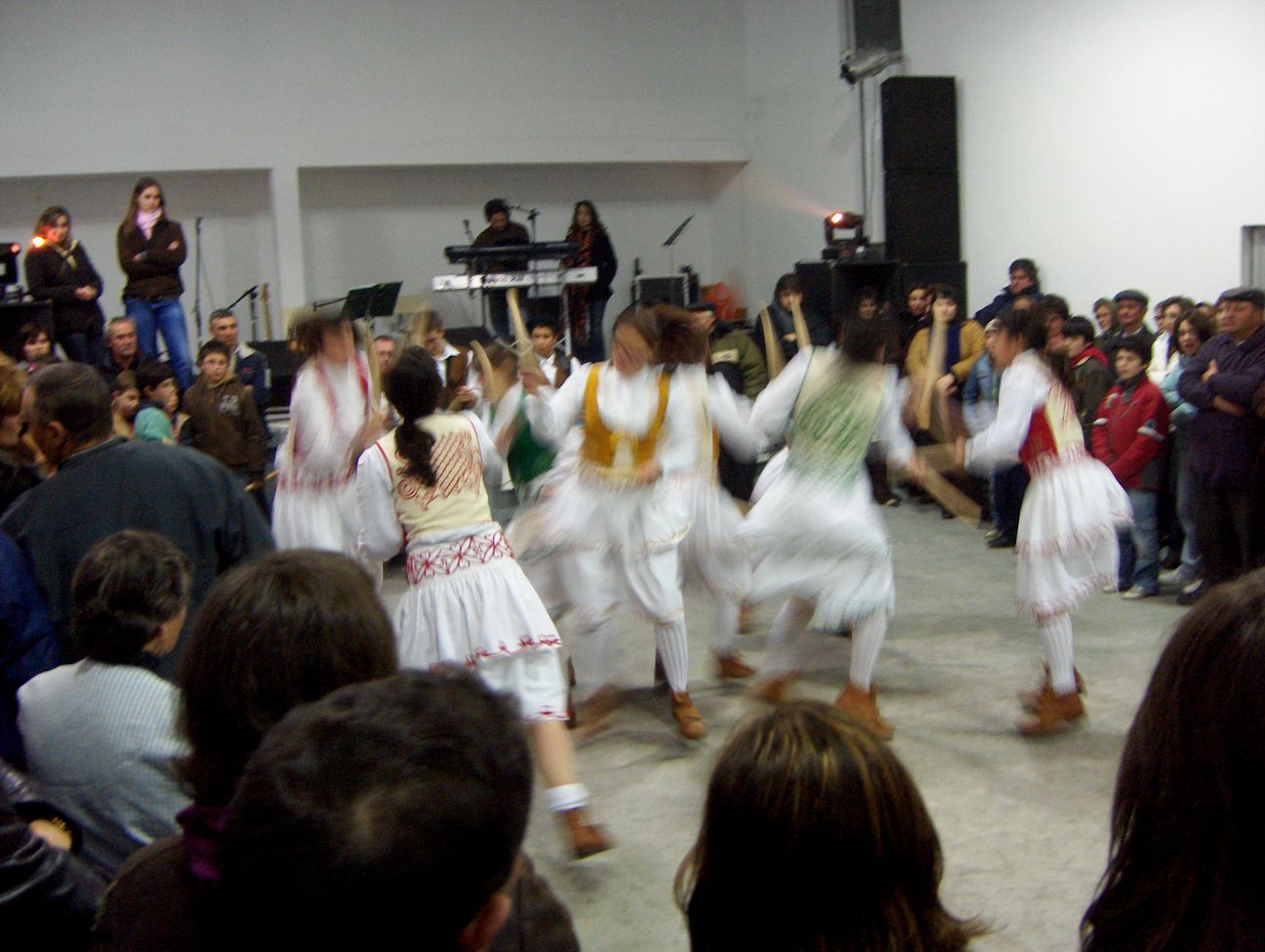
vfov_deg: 36.9
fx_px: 1427
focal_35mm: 39
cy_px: 476
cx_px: 632
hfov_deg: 47.8
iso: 200
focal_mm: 8
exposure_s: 1/13.7
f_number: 2.8
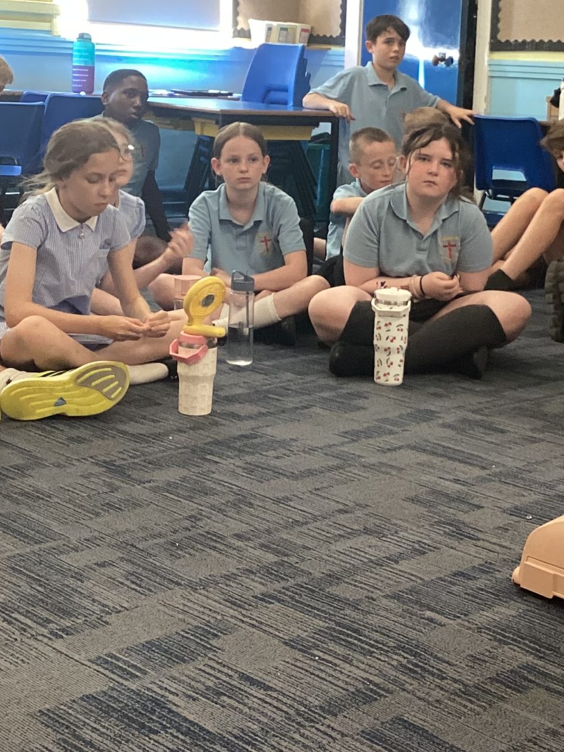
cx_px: 358
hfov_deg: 22.2
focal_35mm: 66
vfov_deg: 29.0
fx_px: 1433
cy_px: 211
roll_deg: -2.8
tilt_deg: -5.5
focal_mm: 3.3
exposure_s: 1/50
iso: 125
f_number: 2.4
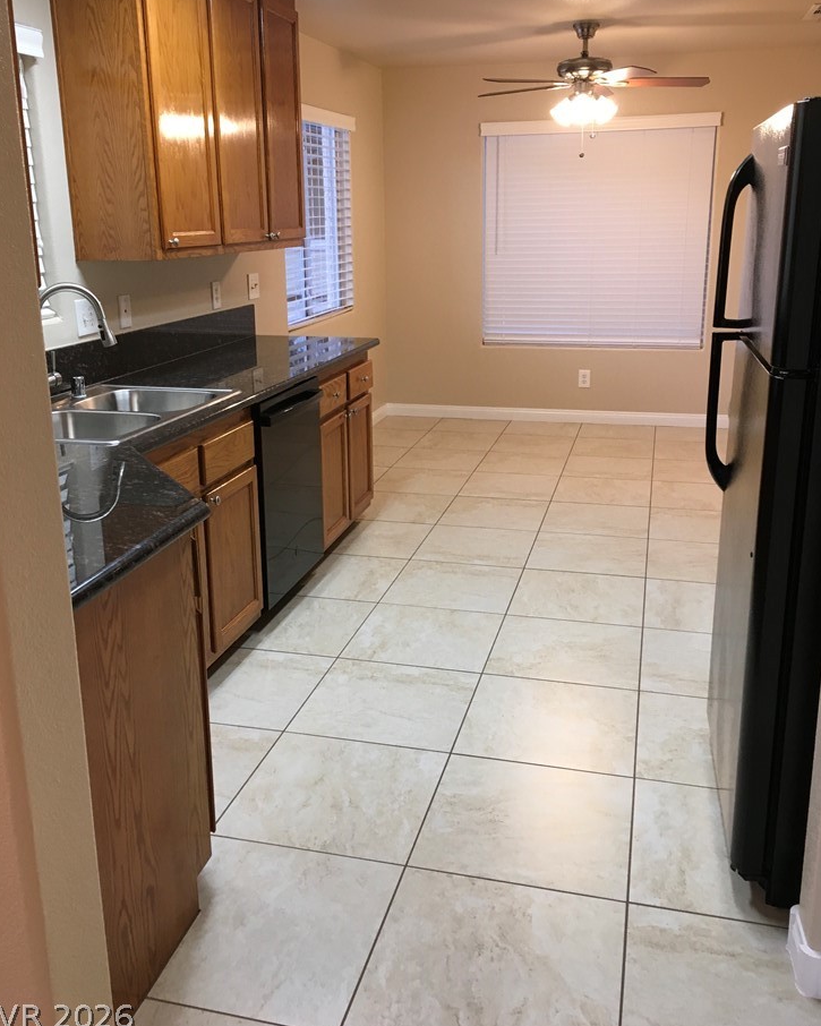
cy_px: 463
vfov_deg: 55.6
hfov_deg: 45.8
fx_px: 972
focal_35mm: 32
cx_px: 405
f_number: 2.2
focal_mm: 4.15
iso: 80
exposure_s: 1/30
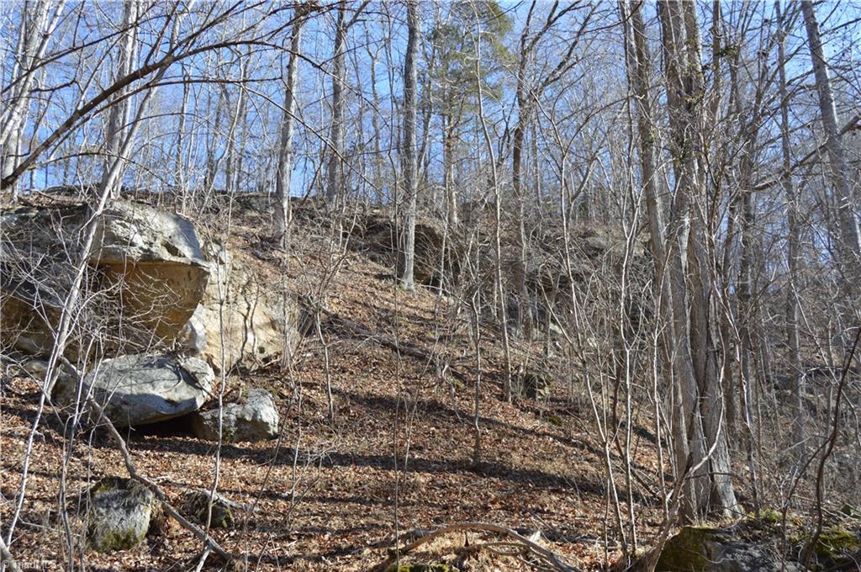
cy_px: 286
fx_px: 788
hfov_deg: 57.3
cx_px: 430
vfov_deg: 39.9
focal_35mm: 33
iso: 180
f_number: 5.6
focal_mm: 22
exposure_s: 1/250
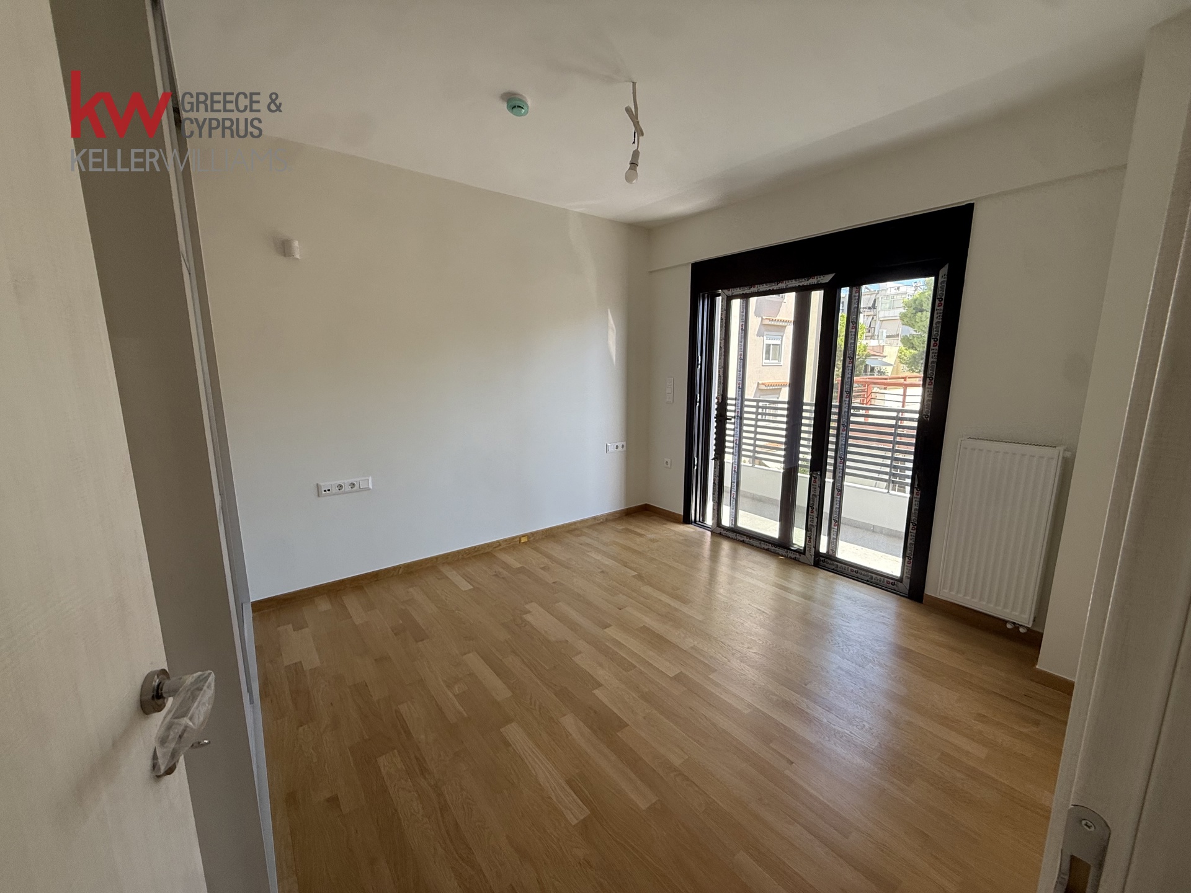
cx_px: 596
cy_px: 446
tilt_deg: -9.6
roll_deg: +0.1
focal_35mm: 14
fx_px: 482
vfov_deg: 85.7
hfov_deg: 102.1
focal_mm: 2.22
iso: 64
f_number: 2.2
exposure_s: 1/151
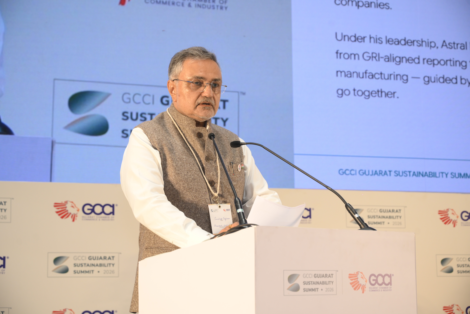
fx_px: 914
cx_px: 235
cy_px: 157
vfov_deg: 19.5
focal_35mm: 70
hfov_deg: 28.8
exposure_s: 1/125
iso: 800
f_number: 5
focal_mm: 70
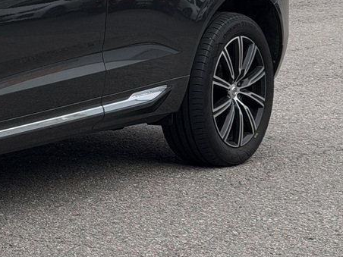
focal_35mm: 153
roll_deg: +0.8
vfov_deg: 9.6
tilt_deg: -5.6
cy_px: 5
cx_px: -199
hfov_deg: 12.2
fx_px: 1516
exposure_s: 1/1838
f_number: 1.78
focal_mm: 6.76
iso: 64
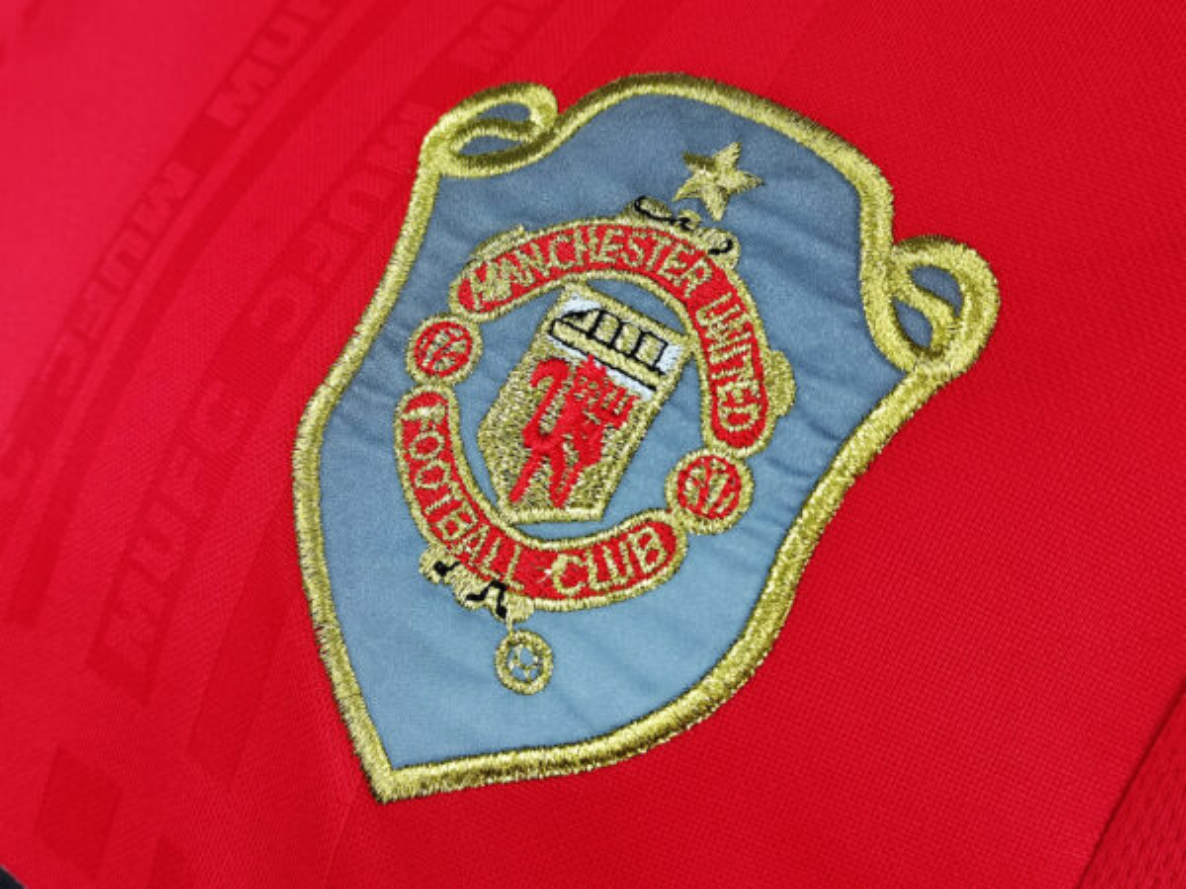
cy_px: 444
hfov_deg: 49.0
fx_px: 1302
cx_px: 593
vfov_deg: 37.7
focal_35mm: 38
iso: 160
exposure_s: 1/45
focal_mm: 5.58
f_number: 1.8
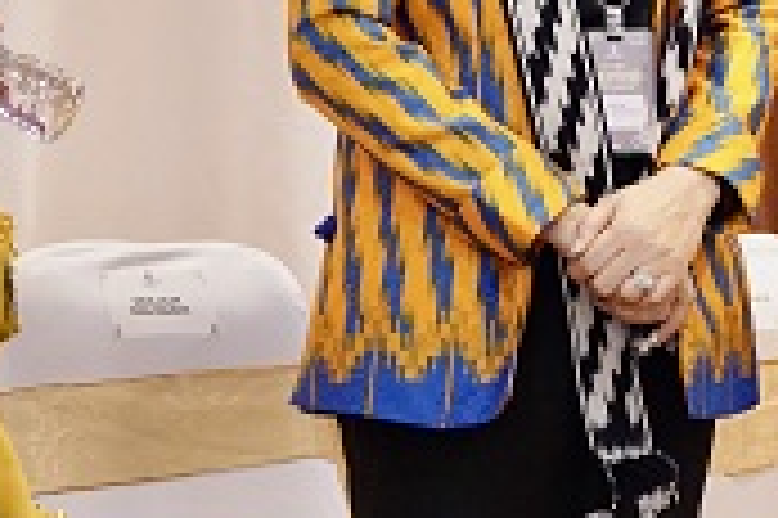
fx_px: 12242
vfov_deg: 2.4
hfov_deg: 3.6
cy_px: -365
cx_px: 1381
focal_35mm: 567
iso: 3200
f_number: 2.8
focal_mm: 140
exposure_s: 1/125
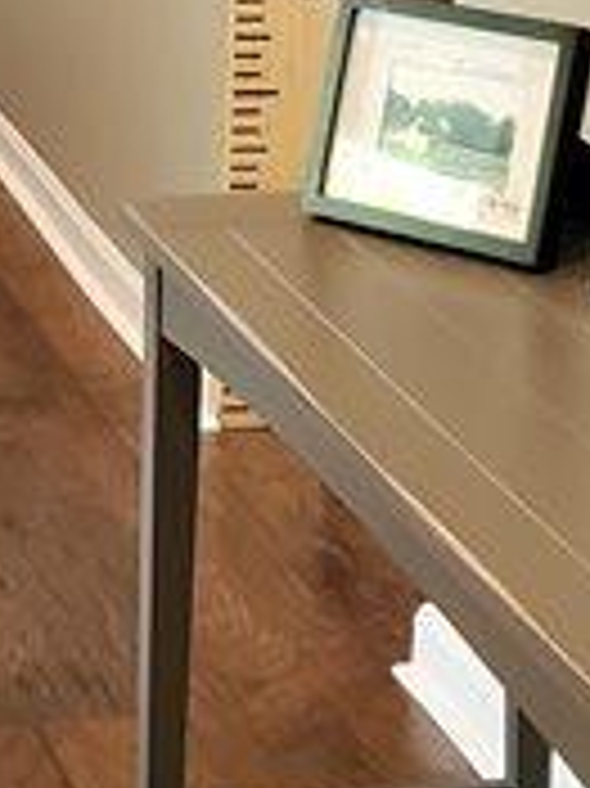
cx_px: 140
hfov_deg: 10.3
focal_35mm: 143
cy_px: -126
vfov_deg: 13.5
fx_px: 3254
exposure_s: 1/60
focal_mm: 4.3
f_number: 1.5
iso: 200
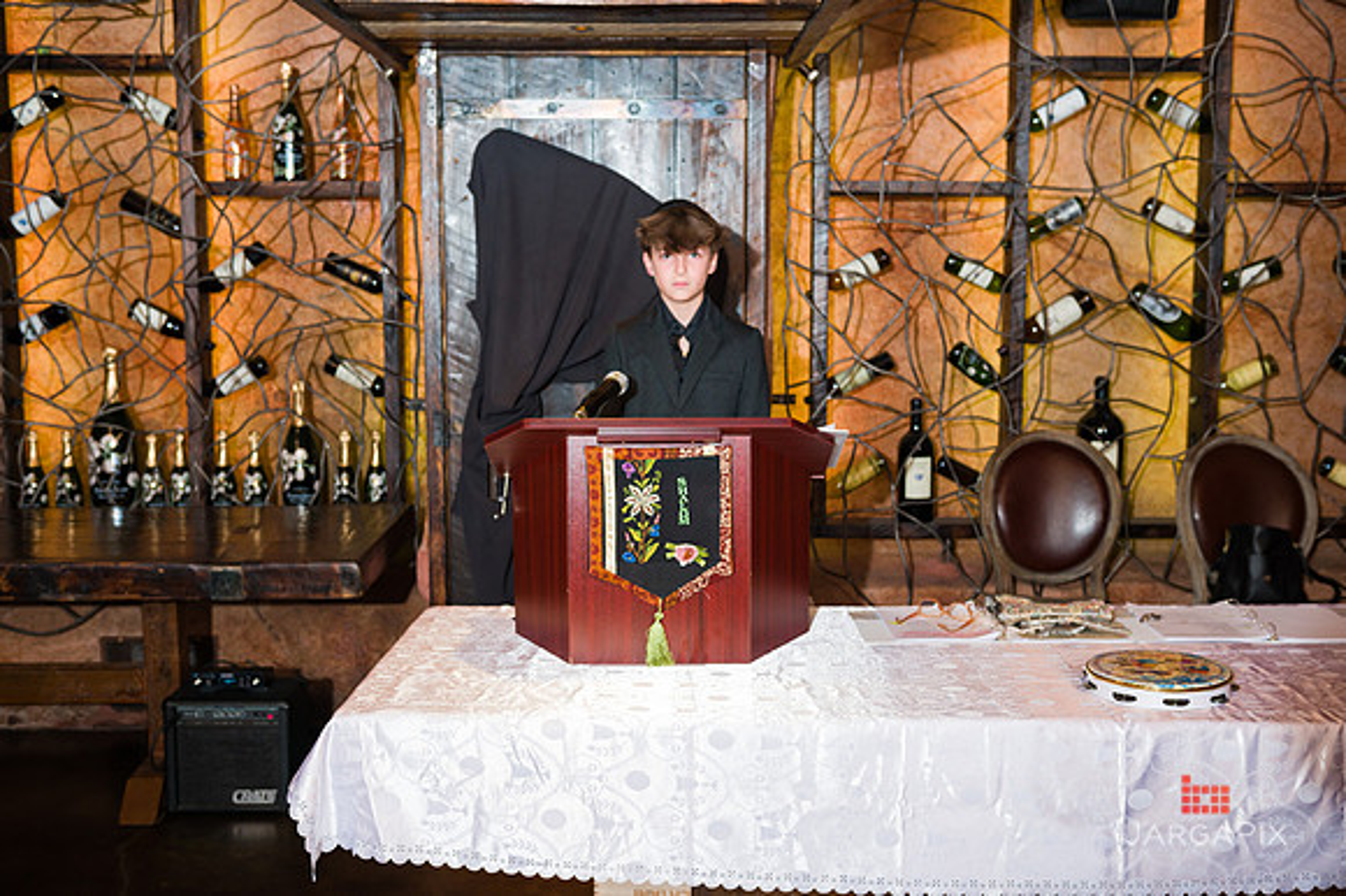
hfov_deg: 47.8
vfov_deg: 32.9
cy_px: 446
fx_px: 1518
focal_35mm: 41
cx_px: 674
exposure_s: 1/200
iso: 1000
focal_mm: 40
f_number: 5
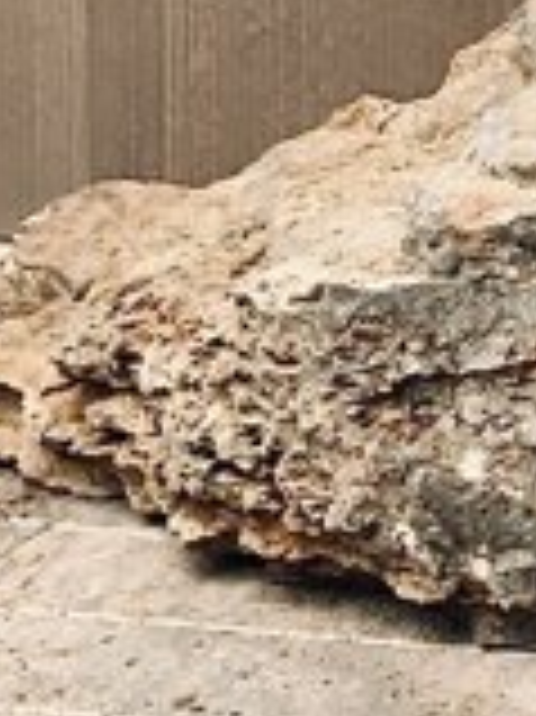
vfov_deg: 18.8
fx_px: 2047
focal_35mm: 99
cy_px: -135
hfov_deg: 14.5
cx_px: 637
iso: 125
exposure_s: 1/33
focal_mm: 4.15
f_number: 2.2
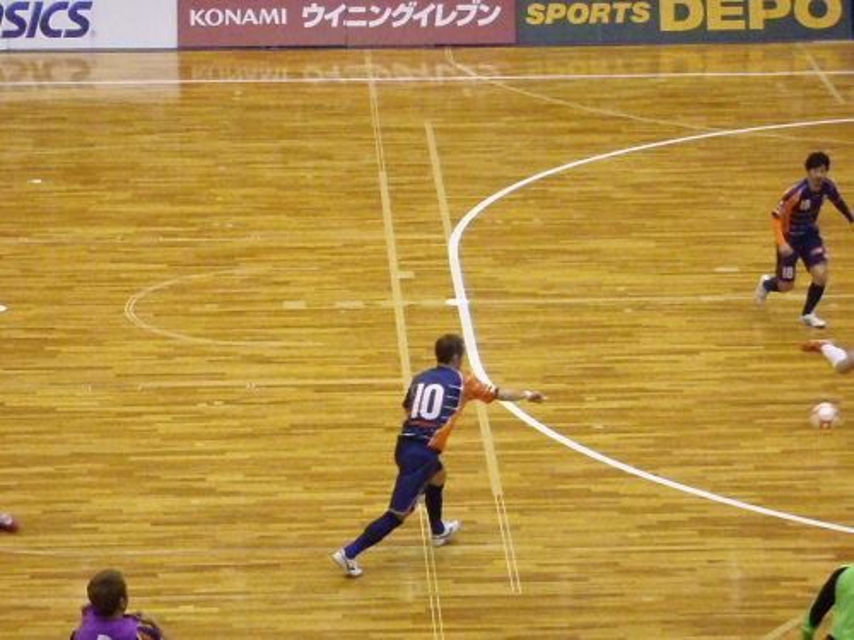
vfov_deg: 10.6
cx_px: 427
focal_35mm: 140
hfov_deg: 14.1
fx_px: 3454
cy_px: 320
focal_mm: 25
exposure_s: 1/200
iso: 2500
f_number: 5.9
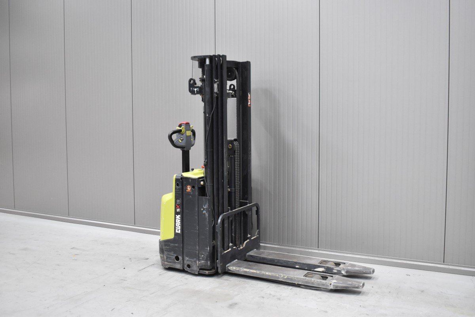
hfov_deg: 55.1
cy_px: 158
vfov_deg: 38.4
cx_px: 238
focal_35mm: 34
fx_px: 455
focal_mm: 23
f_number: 4.5
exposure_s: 1/40
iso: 1600
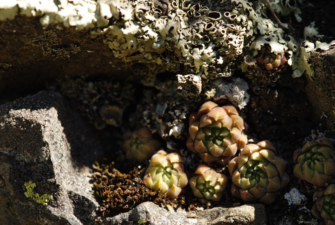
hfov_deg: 16.0
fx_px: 1188
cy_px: 112
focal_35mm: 128
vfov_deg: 10.8
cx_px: 168
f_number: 7.1
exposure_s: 1/200
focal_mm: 85
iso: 200
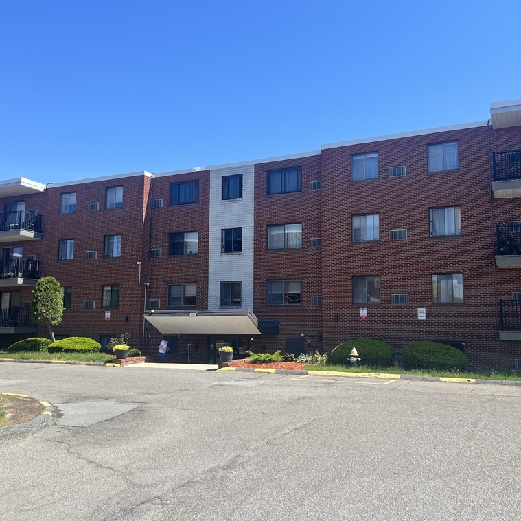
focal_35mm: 31
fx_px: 528
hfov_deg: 52.5
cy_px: 262
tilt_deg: +6.8
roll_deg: -0.5
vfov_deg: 52.5
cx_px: 267
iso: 50
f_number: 1.5
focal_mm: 5.7
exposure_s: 1/2165
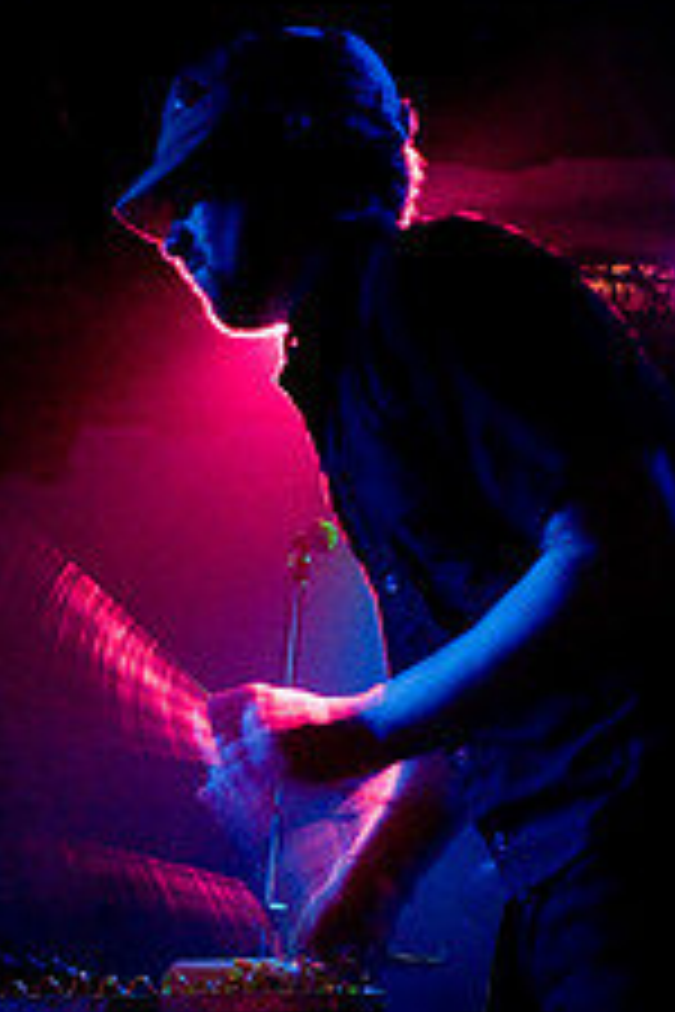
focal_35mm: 60
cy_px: 837
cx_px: 164
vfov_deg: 32.3
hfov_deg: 22.4
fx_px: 1687
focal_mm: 20
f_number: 2.8
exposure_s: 1/25
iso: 1600
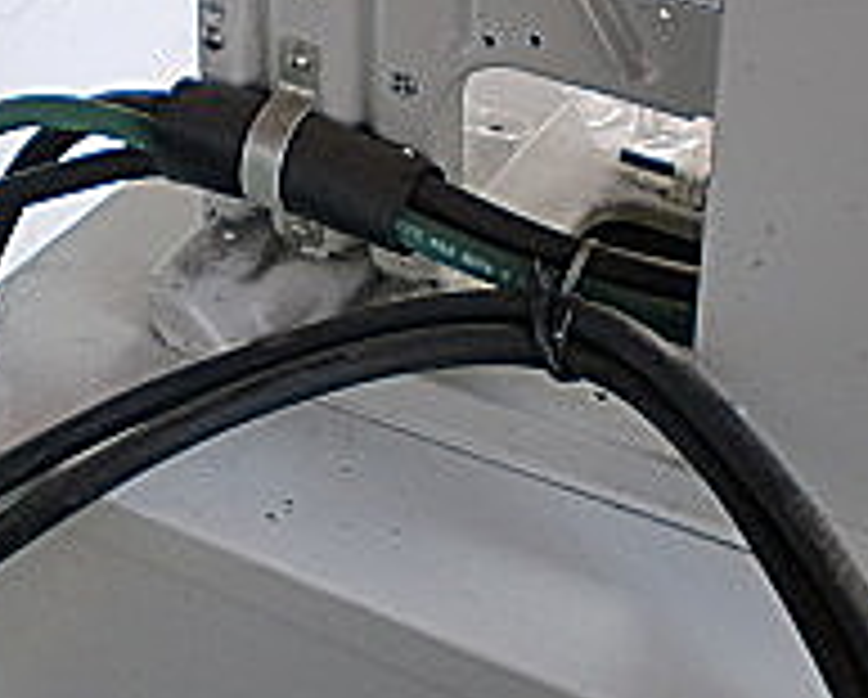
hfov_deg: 17.0
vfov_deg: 13.7
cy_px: 338
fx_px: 2907
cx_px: 436
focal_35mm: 113
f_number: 3.1
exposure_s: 1/60
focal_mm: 6.3
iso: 80
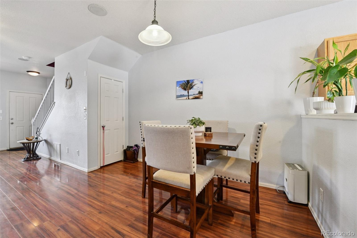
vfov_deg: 81.2
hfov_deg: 104.3
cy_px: 119
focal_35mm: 14
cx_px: 178
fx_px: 139
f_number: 11
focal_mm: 14
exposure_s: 1/5
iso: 400
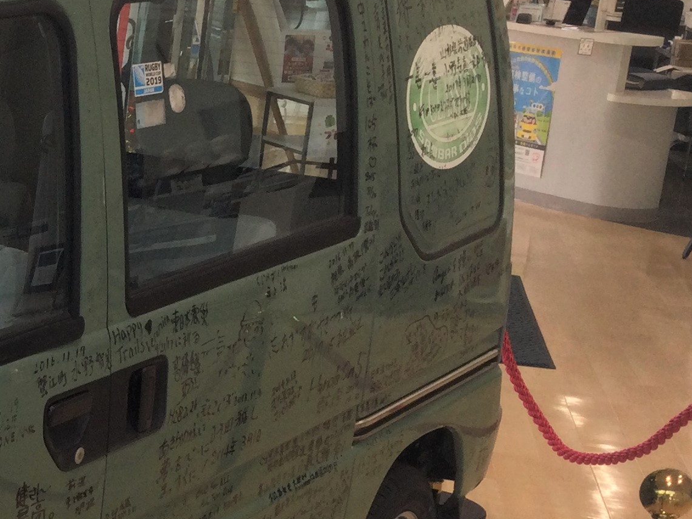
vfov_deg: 16.5
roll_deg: -2.8
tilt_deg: -18.4
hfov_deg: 19.9
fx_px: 1779
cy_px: 424
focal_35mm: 89
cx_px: -244
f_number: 2.4
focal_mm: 3.3
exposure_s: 1/154
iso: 25
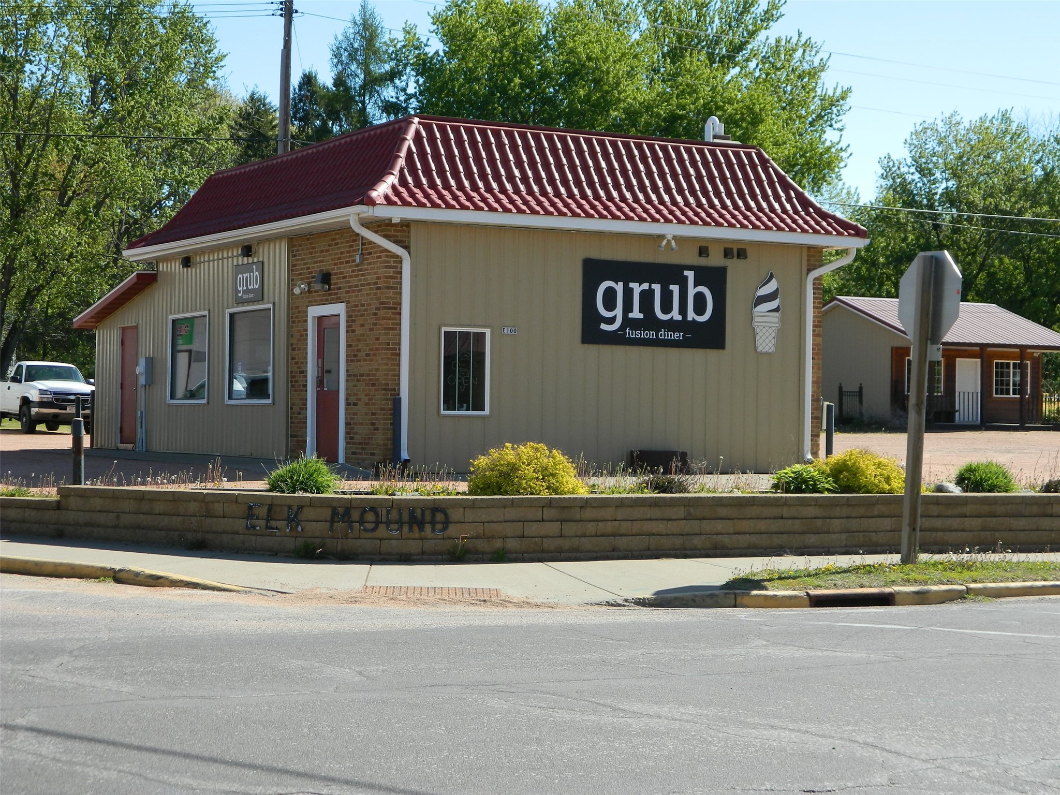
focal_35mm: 70
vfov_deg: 21.0
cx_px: 530
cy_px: 398
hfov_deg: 27.8
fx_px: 2144
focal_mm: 12.6
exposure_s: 1/400
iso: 80
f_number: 4
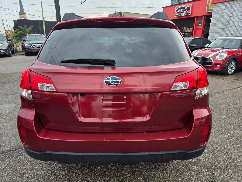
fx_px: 161
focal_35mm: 23
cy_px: 91
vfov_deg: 58.9
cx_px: 121
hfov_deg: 73.9
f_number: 1.7
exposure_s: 1/180
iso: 32
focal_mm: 6.3
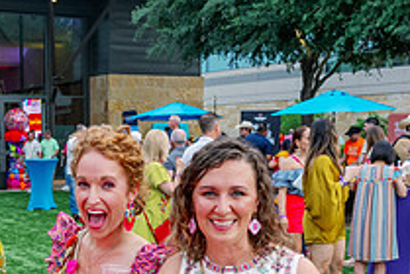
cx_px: 86
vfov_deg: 18.6
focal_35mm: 72
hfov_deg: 27.5
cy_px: 255
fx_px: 821
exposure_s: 1/200
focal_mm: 26
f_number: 5
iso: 640
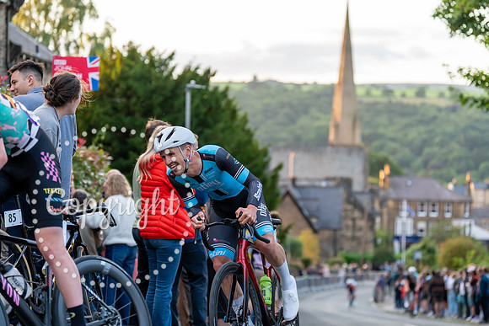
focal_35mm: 97
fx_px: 1313
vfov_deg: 14.2
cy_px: 163
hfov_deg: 21.1
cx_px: 244
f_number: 2.8
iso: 2000
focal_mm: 94
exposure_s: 1/1000
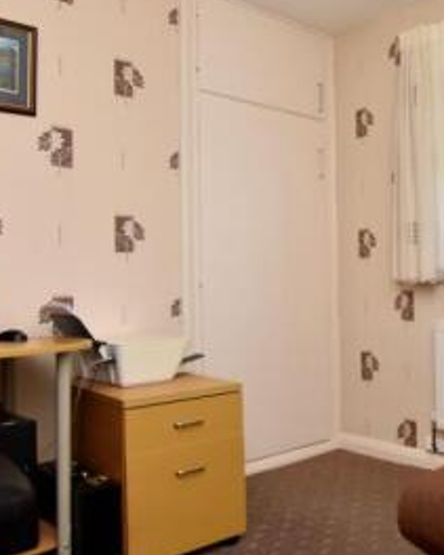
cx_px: 397
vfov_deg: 51.5
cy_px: 260
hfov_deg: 39.3
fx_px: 575
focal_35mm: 35
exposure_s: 1/60
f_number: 5.6
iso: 400
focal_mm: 10
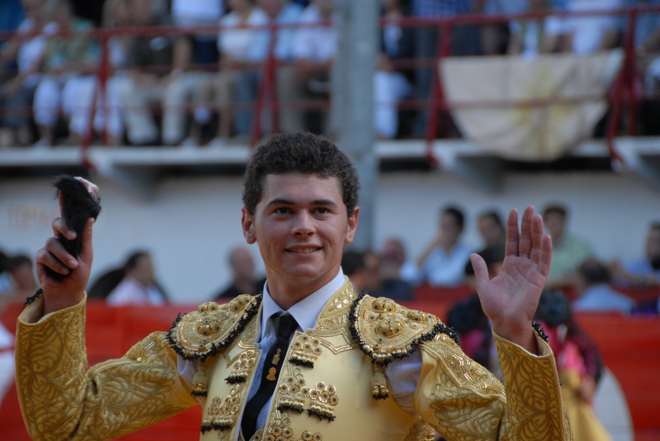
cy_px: 220
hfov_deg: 8.1
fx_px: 4680
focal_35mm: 255
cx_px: 330
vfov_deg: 5.4
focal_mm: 170
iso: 450
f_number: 5.6
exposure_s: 1/250
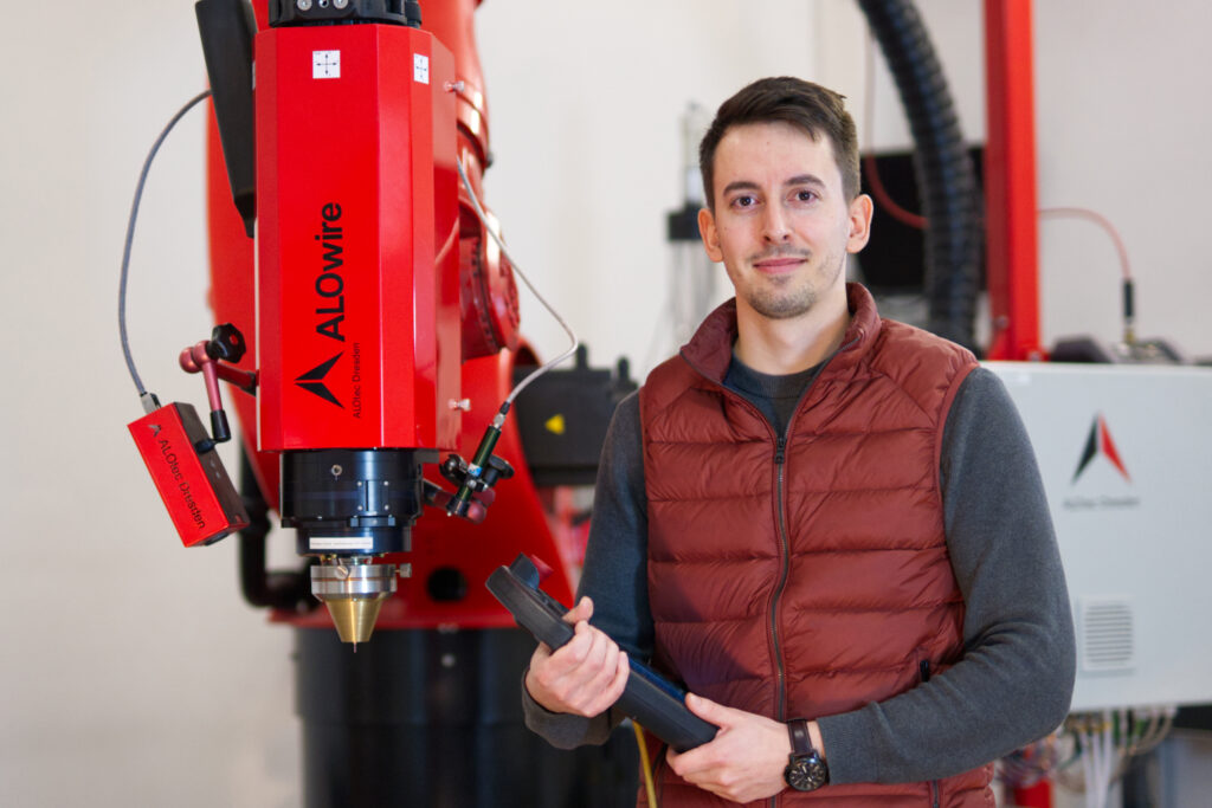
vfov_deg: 27.0
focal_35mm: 50
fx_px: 1683
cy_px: 404
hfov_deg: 39.6
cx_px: 606
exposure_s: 1/1250
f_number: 1.4
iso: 800
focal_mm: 50
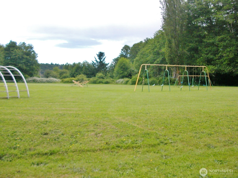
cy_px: 89
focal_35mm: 37
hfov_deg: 50.1
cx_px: 119
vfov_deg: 38.7
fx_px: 254
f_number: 2.7
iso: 100
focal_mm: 5.6
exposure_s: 1/361
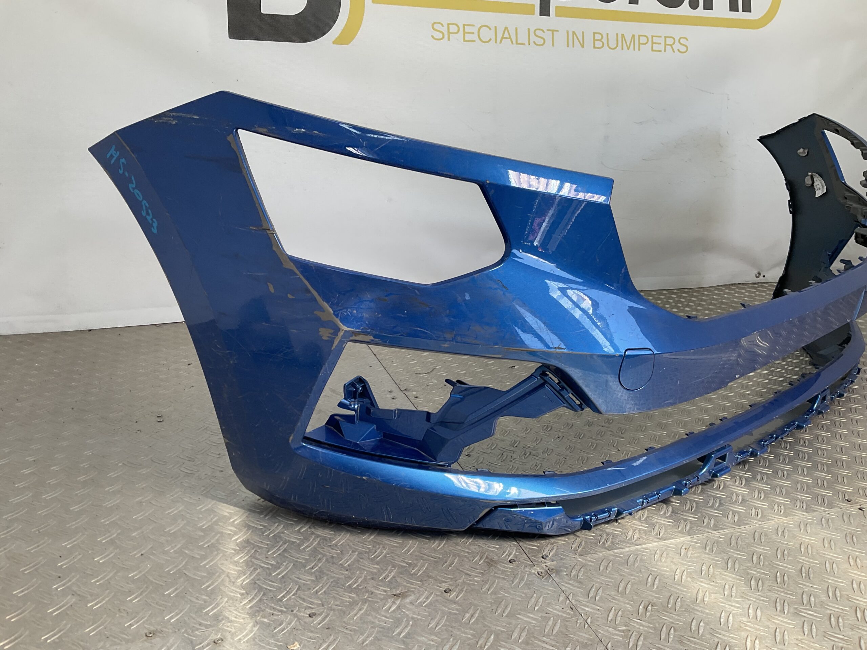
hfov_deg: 61.7
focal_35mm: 29
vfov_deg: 48.2
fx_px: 726
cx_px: 434
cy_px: 325
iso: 16
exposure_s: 1/214
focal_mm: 3
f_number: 1.8
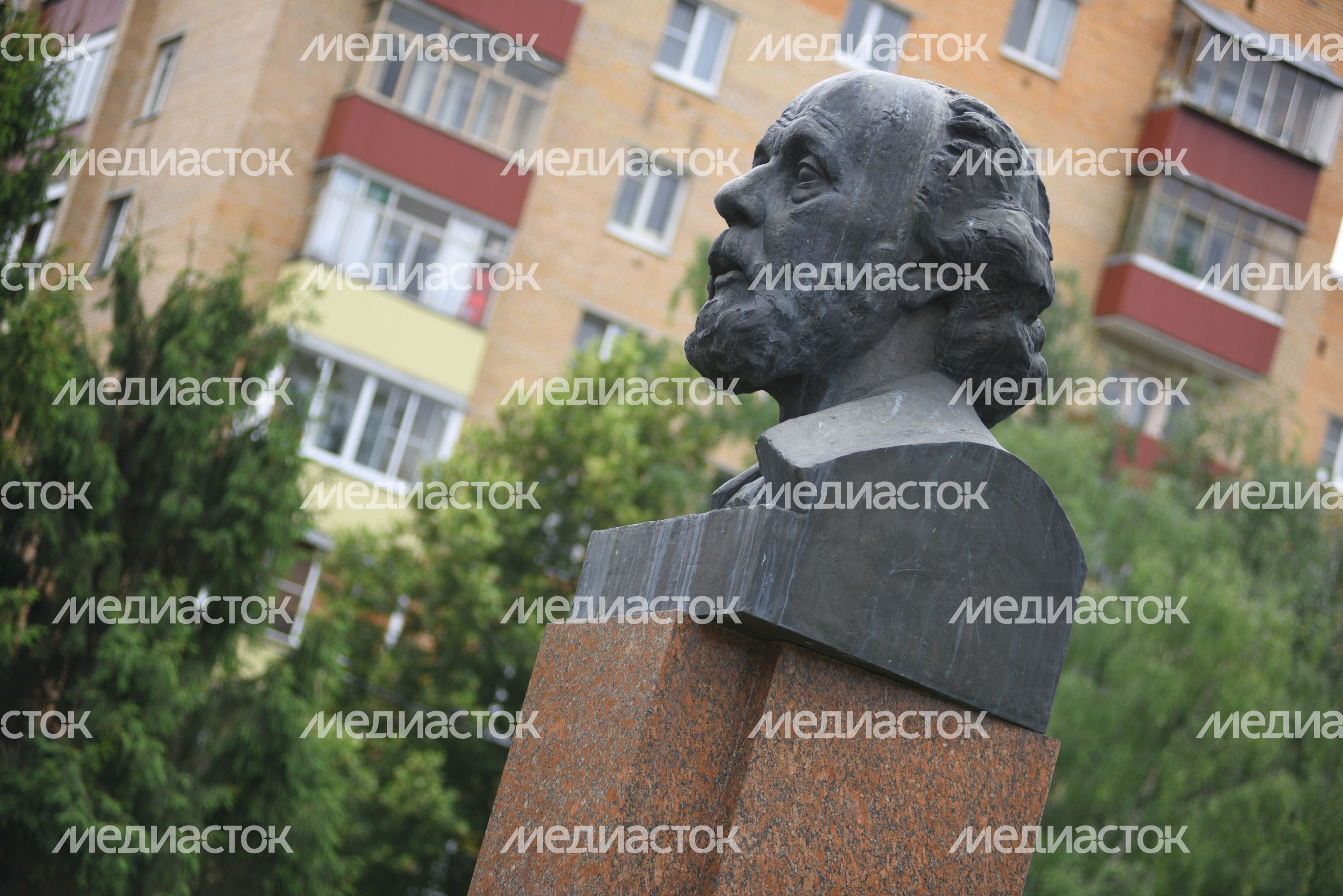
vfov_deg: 13.1
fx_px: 3918
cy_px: 448
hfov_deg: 19.4
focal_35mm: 105
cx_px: 672
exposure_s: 1/640
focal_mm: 105
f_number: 2.8
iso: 200
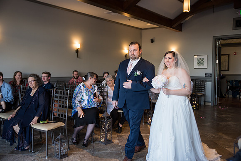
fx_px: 214
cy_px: 80
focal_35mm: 32
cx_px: 120
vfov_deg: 41.1
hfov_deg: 58.7
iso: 500
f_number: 2.8
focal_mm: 32
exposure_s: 1/200
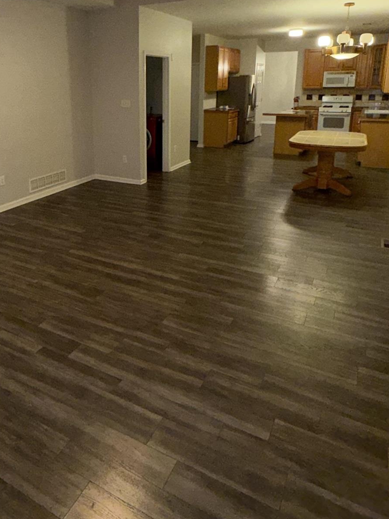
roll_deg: +0.9
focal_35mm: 27
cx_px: 140
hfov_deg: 50.7
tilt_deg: -13.6
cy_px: 182
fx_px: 405
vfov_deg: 64.0
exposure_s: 1/40
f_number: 2.2
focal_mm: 2.22
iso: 320
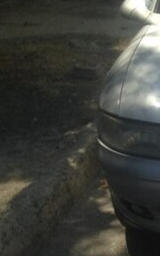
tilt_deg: -19.3
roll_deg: +1.2
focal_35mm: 91
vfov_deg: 22.6
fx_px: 634
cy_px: 190
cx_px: 314
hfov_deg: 12.7
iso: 50
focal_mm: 4.12
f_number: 2.4
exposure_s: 1/1043
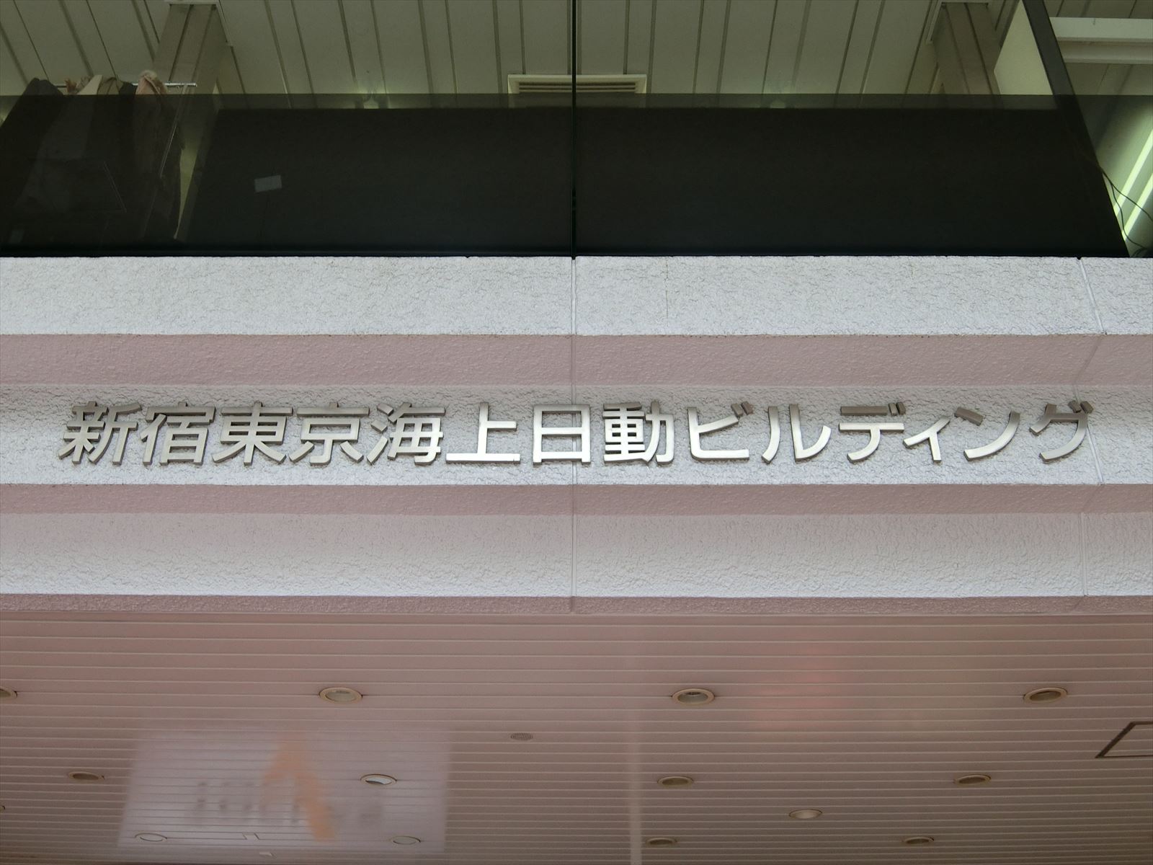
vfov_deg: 37.7
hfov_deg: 49.0
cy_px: 432
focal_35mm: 38
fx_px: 1266
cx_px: 576
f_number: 3.7
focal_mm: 8.1
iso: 125
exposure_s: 1/125
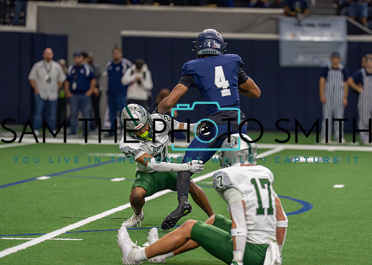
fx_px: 2945
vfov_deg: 5.2
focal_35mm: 279
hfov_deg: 7.2
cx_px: 221
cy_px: 130
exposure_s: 1/1600
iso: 4000
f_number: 2.8
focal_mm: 200
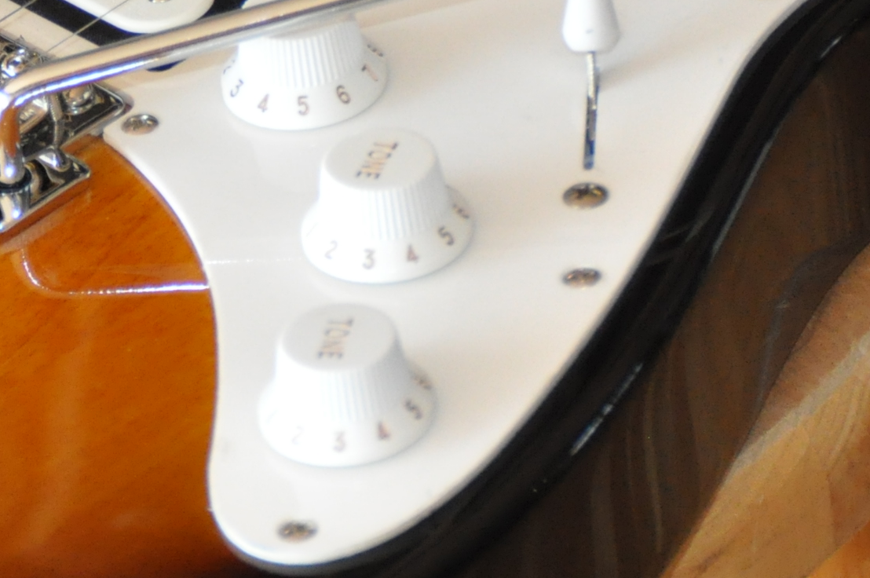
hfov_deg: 6.9
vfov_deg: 4.6
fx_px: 7145
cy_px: 294
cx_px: 47
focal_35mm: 296
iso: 2000
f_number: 5.6
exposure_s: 1/200
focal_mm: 68
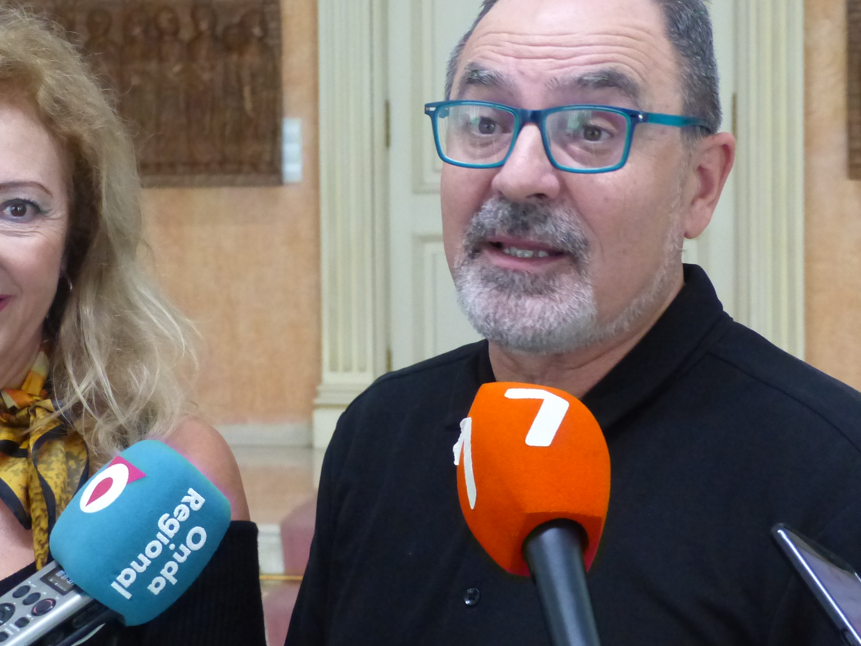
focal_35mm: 98
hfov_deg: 19.9
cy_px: 336
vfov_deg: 15.1
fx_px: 2438
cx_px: 251
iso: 800
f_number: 2.8
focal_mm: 12.5
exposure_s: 1/125
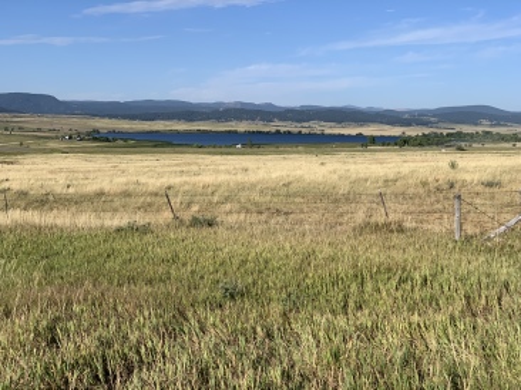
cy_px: 195
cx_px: 260
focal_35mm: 52
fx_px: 782
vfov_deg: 28.0
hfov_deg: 36.8
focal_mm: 6
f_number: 2.4
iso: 16
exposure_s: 1/1546
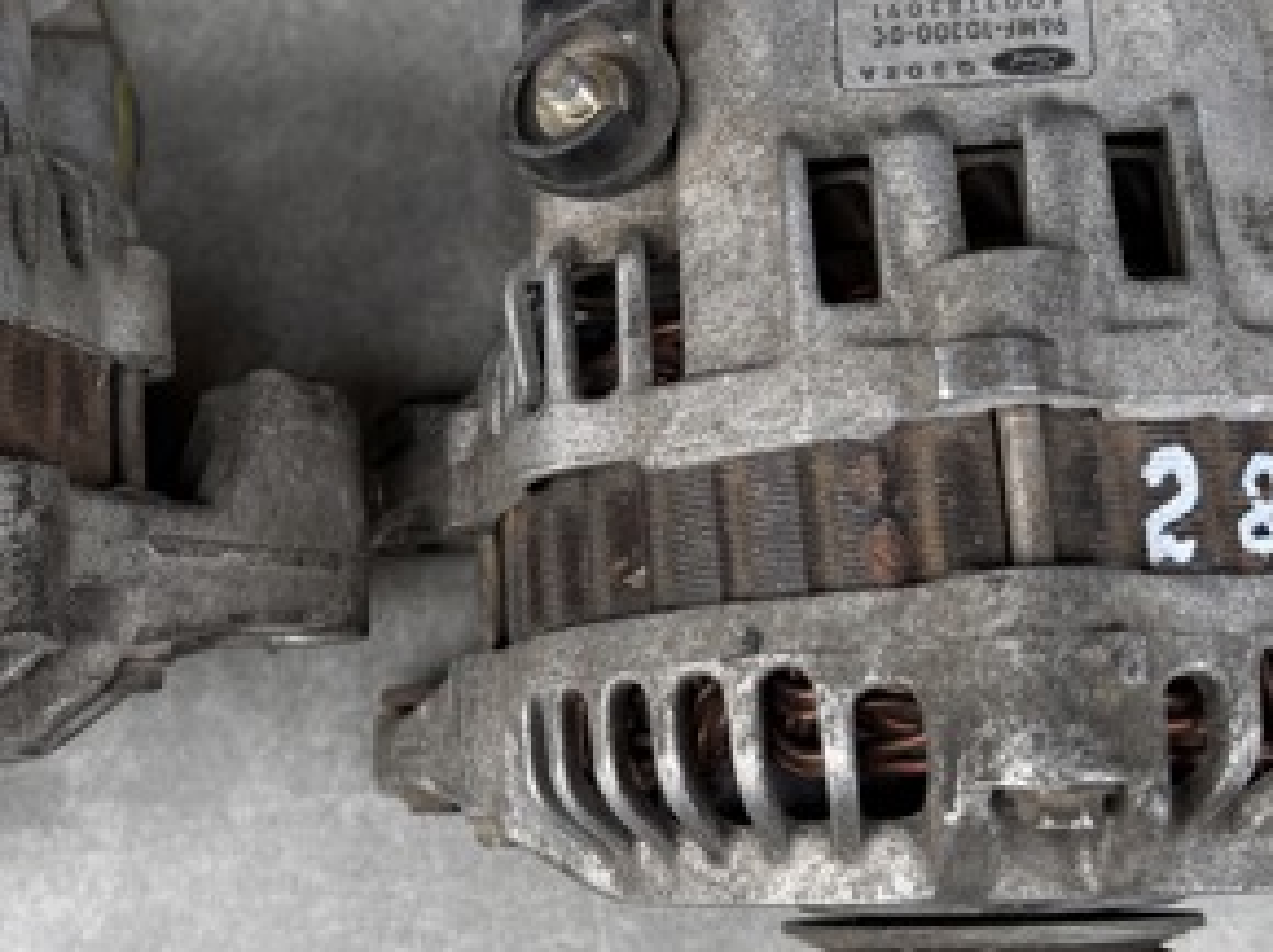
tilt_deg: -80.5
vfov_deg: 27.5
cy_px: 439
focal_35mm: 53
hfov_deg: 35.4
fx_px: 1947
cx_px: 325
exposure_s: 1/121
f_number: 1.78
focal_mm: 6.76
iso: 64
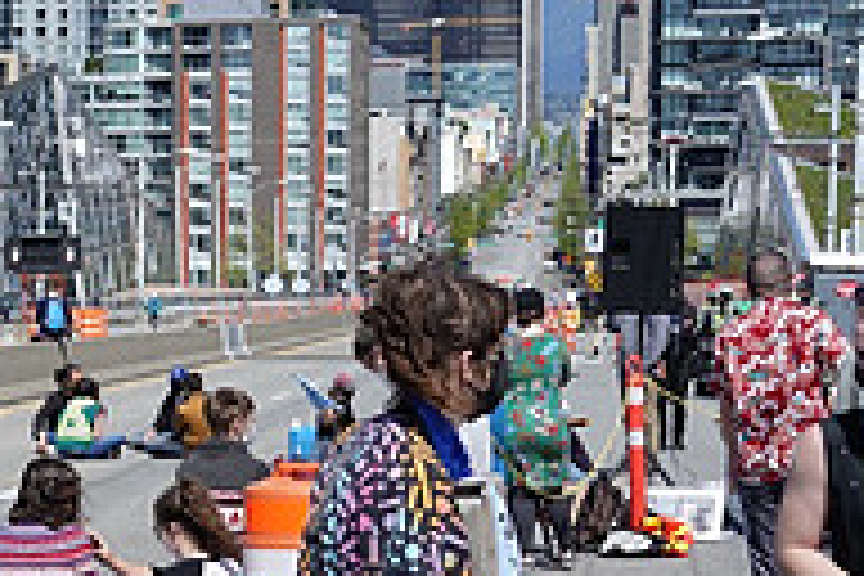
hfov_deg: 13.0
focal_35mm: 151
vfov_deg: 9.0
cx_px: -333
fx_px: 3624
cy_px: 610
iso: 80
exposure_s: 1/320
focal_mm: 50
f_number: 6.3
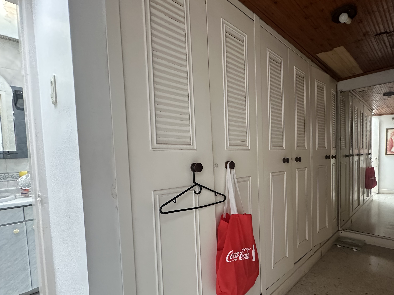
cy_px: 168
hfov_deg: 83.0
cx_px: 247
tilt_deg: -3.4
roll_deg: +1.5
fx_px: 216
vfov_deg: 68.4
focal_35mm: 19
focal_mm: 2.22
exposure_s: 1/60
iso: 400
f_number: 2.2
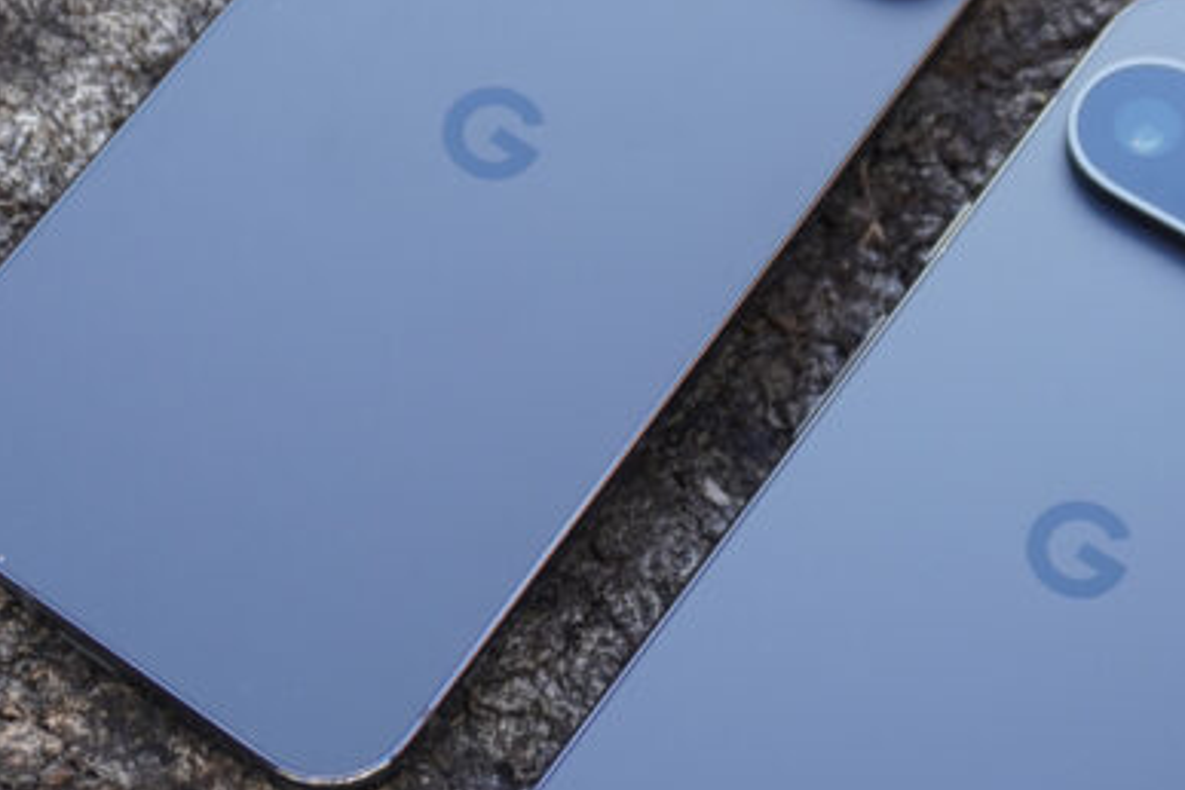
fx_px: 3006
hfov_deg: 22.3
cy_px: 424
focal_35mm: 91
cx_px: 600
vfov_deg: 15.0
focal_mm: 23
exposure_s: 1/160
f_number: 4
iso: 250
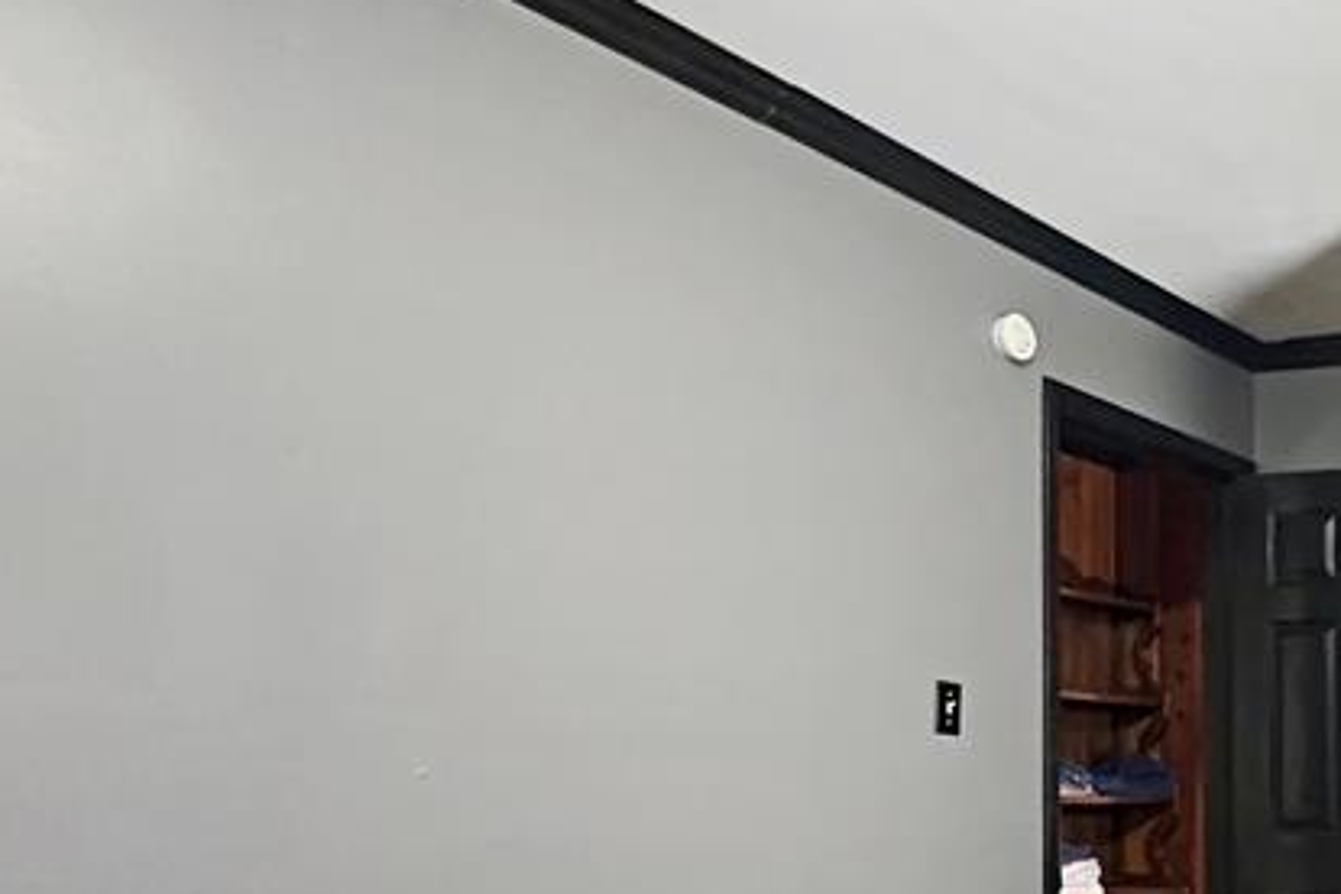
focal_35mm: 36
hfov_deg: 38.5
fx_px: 1341
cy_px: 1017
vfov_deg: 31.9
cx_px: 1626
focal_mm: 2.22
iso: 1250
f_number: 2.2
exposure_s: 1/40
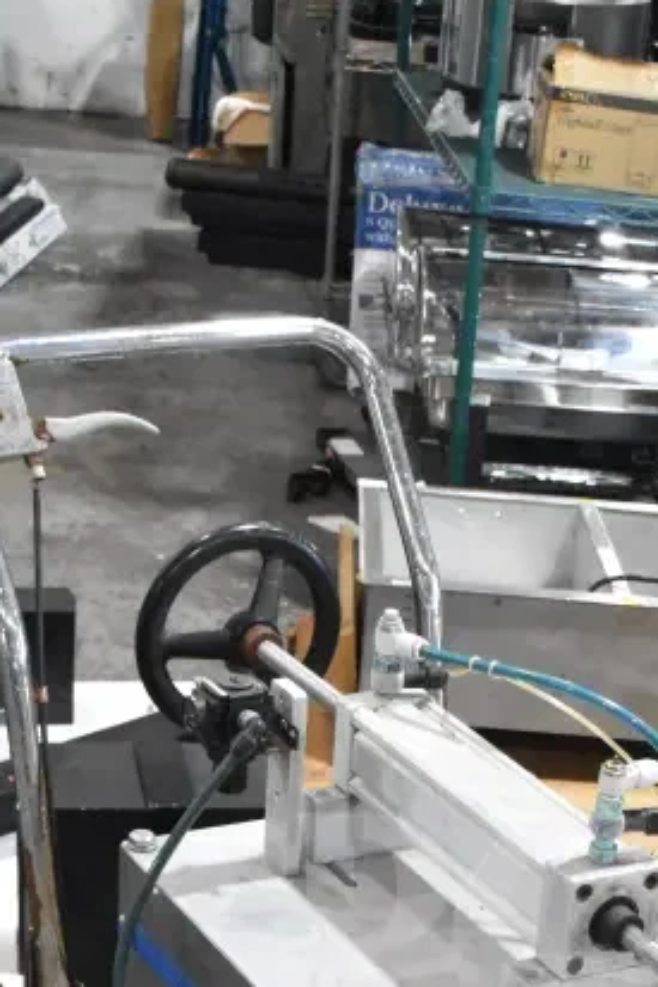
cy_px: 1003
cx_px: 510
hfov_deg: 16.3
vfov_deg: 23.4
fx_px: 2280
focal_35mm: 83
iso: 6400
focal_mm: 25
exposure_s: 1/250
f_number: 8
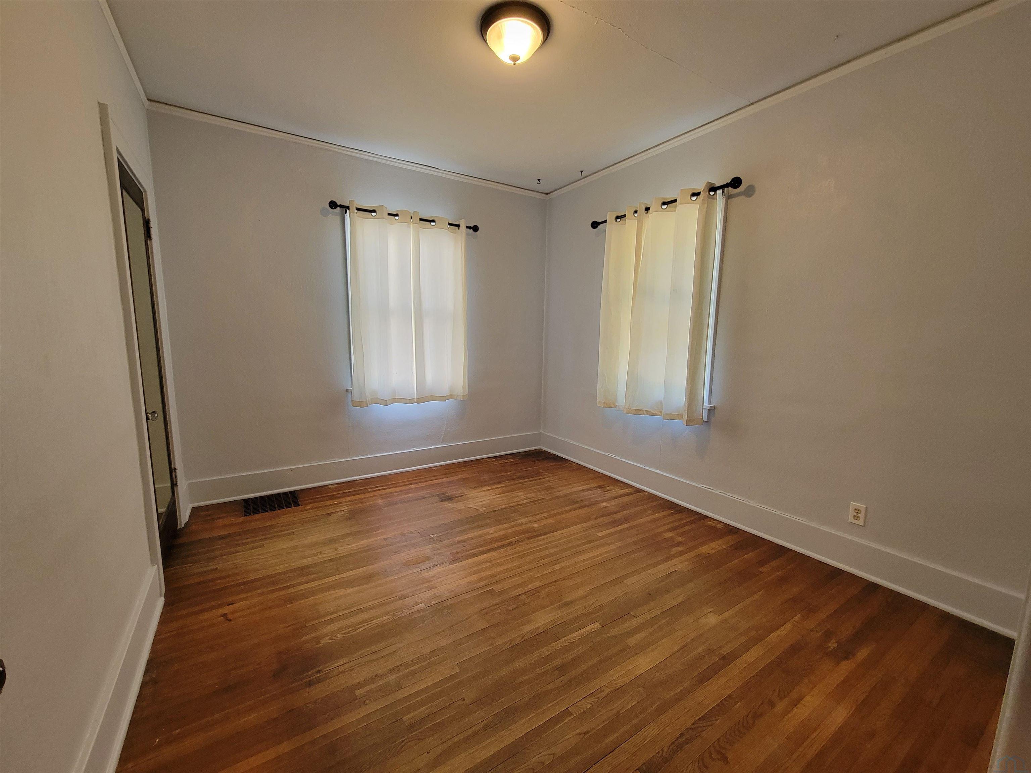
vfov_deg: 89.9
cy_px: 386
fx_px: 387
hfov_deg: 106.2
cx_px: 516
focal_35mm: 13
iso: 200
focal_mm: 2.2
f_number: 2.2
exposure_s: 1/60
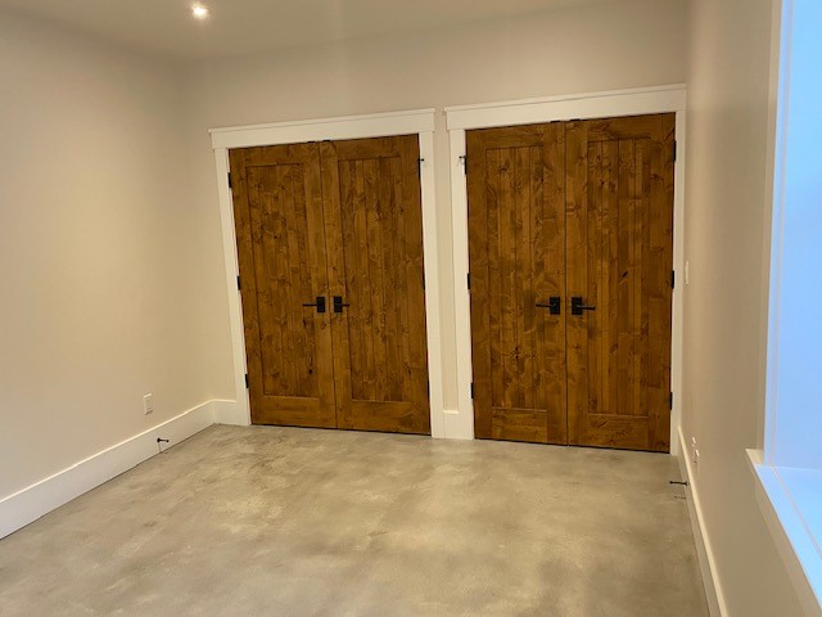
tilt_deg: -7.1
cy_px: 308
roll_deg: +1.9
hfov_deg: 67.3
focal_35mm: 26
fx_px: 617
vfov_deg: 53.1
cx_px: 411
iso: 160
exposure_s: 1/60
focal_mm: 4.25
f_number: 1.8
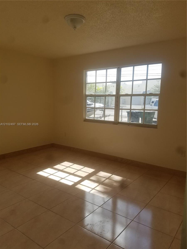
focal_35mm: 26
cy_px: 124
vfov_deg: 67.3
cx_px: 94
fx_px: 187
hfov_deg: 53.1
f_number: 1.7
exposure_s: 1/596
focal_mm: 4.2
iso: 50
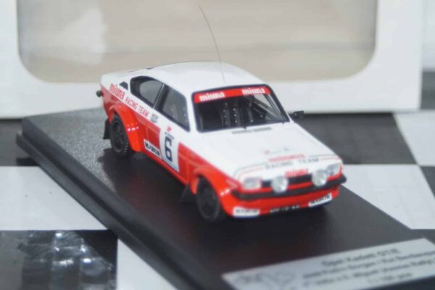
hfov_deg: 17.1
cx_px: 218
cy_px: 145
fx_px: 1450
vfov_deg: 11.4
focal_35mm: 120
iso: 500
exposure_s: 1/160
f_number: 5.6
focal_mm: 80
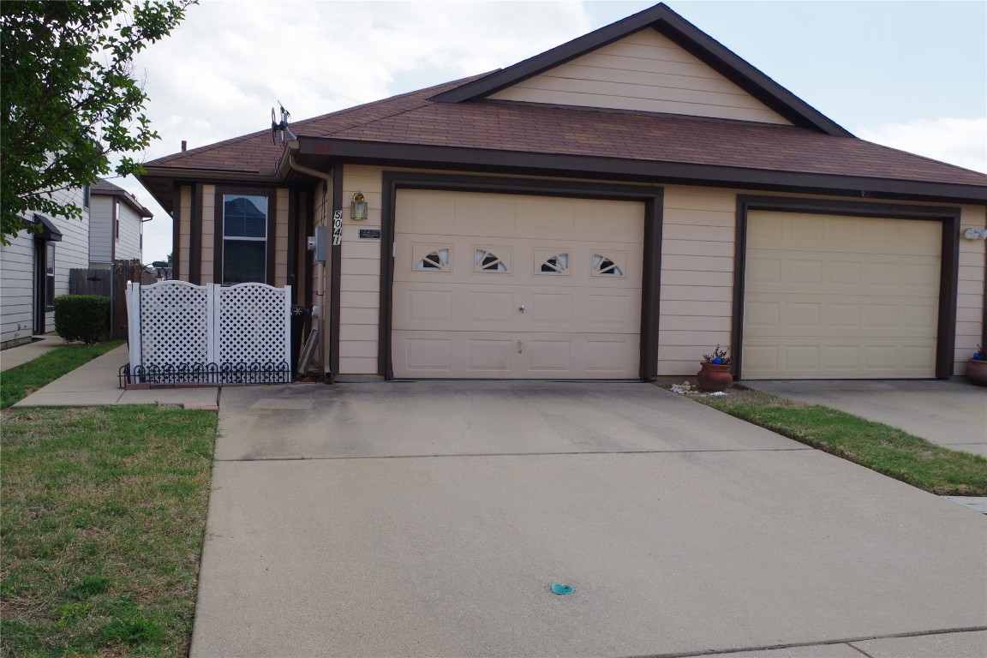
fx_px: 946
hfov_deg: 55.1
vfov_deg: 38.4
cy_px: 329
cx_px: 494
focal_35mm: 34
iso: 200
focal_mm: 23
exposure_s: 1/125
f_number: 11
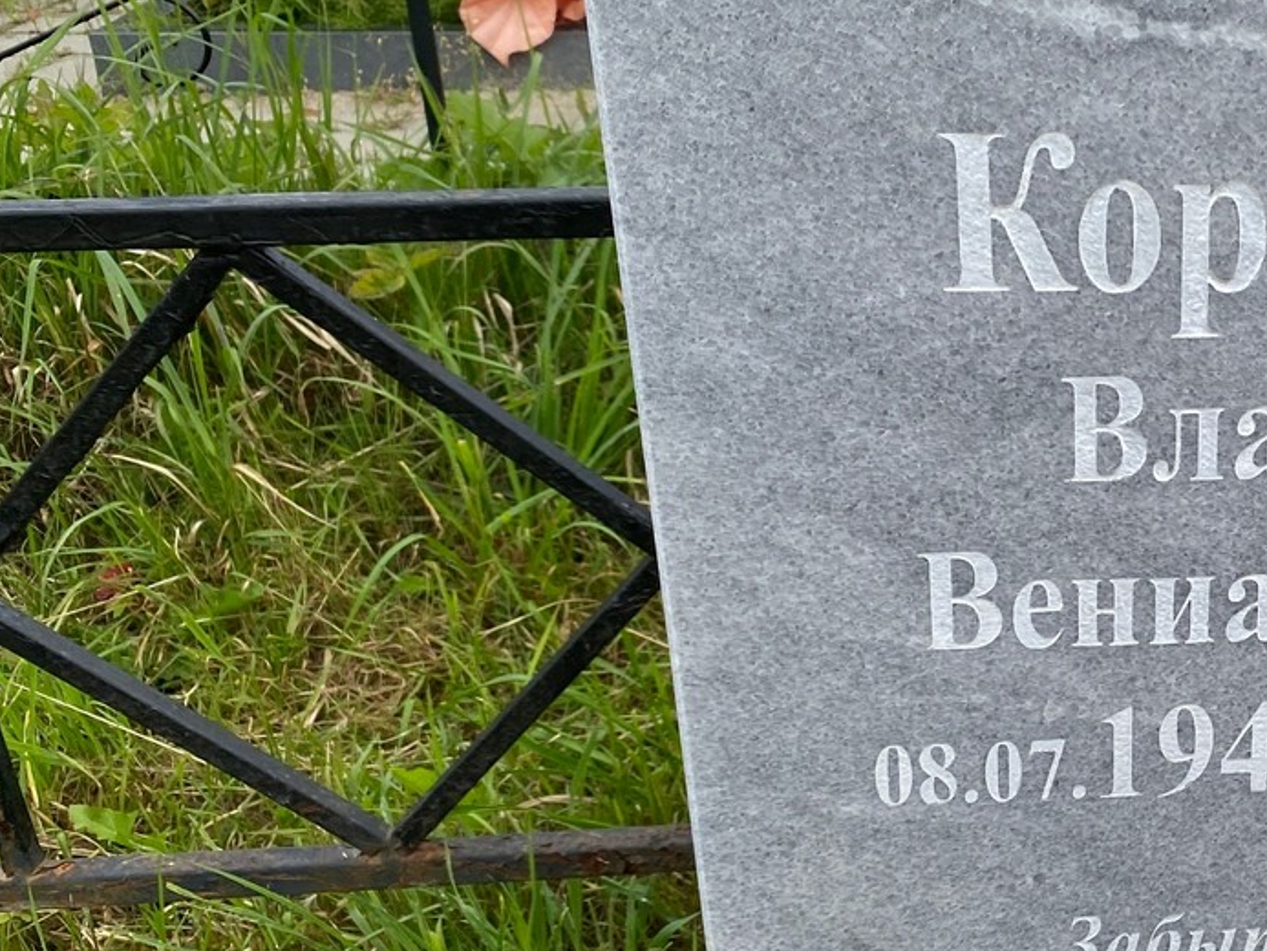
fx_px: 1977
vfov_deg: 27.0
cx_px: 1260
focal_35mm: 54
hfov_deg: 32.7
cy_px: 563
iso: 32
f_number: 1.8
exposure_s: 1/706
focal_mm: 4.25
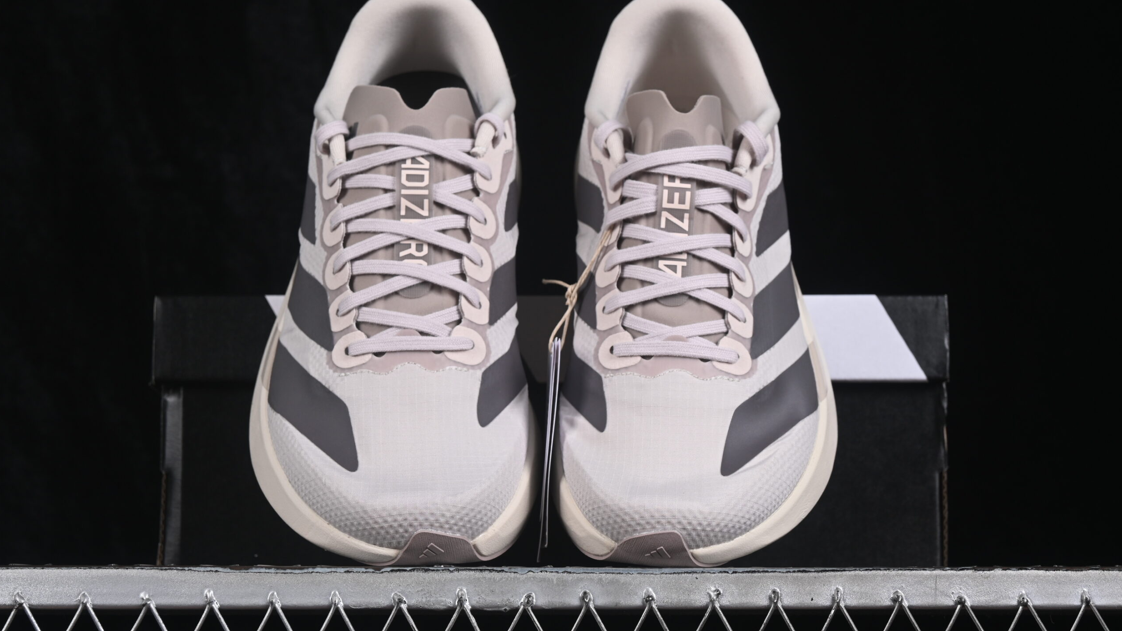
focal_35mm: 79
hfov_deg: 26.9
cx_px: 562
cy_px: 333
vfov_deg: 15.3
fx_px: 2350
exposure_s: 1/80
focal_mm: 50
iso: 160
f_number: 8
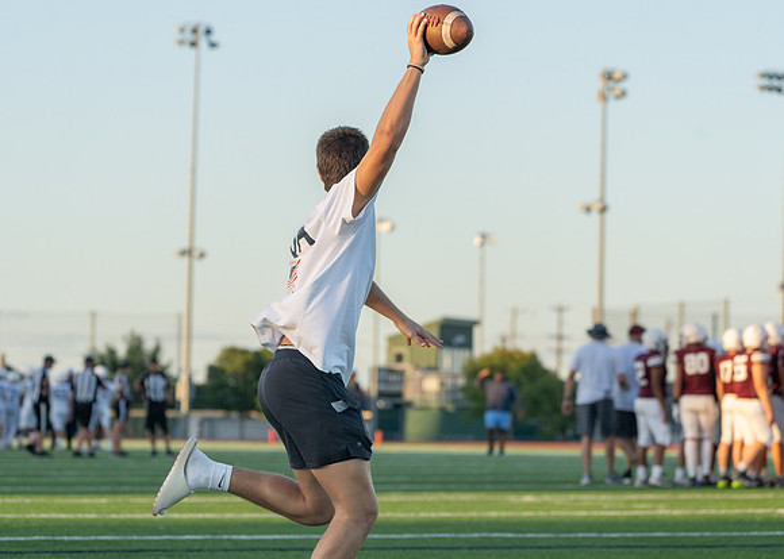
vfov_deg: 9.3
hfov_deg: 13.0
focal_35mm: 154
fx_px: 3436
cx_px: 392
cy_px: 280
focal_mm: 146
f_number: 5.6
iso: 800
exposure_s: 1/1250
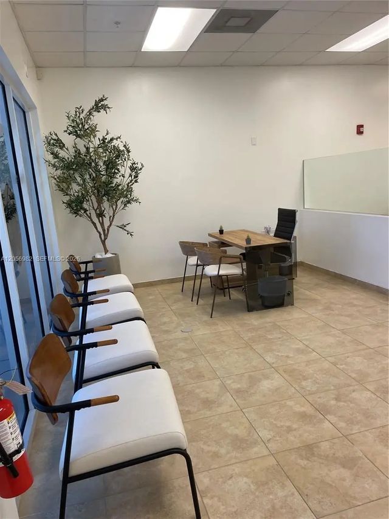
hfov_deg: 53.1
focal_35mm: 26
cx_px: 194
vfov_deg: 67.3
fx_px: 389
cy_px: 260
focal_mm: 4.2
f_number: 1.6
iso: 100
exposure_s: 1/120
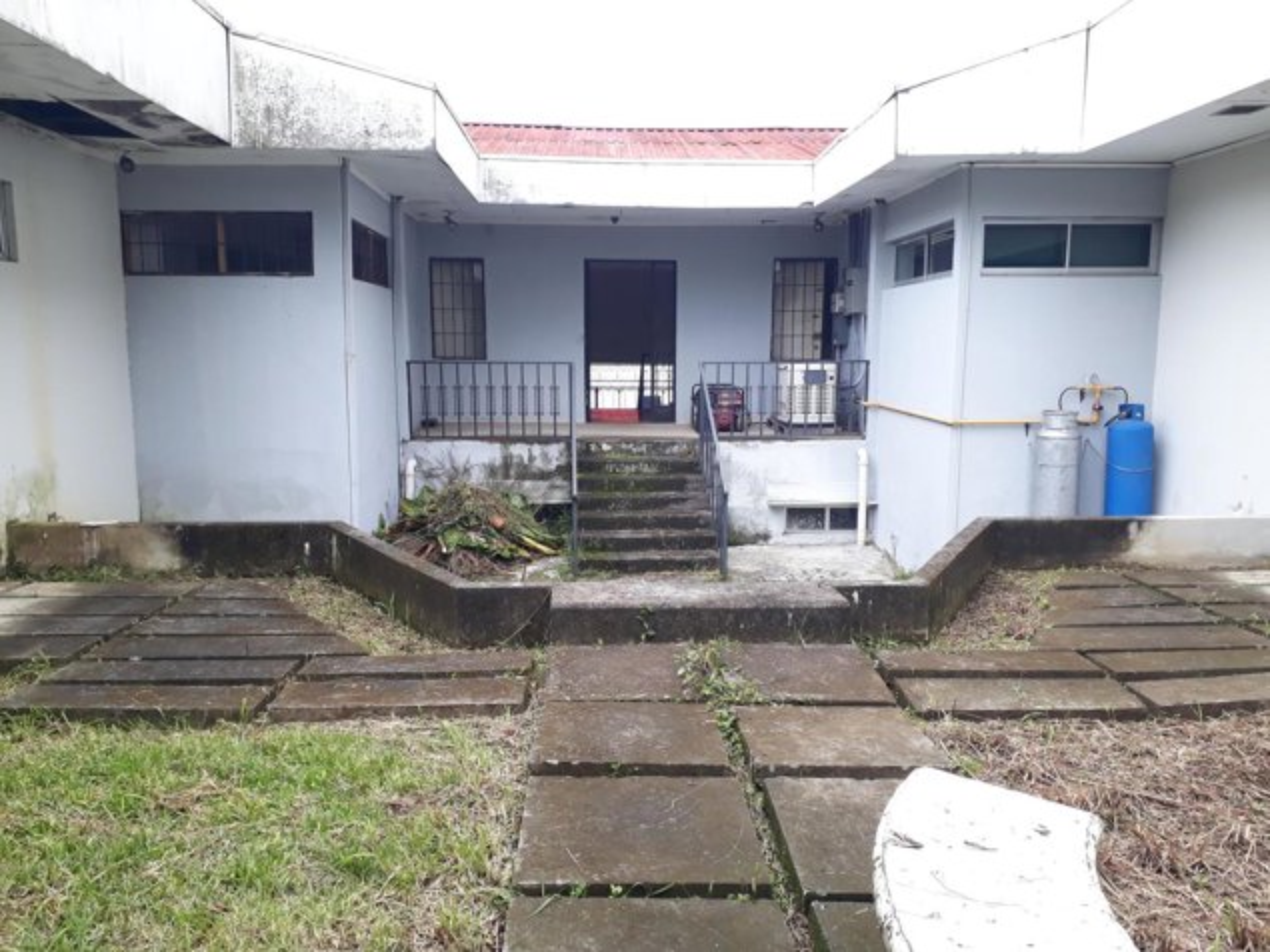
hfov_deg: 65.3
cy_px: 476
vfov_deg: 51.3
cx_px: 635
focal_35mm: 27
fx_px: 990
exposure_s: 1/323
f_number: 1.9
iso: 40
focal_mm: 3.6
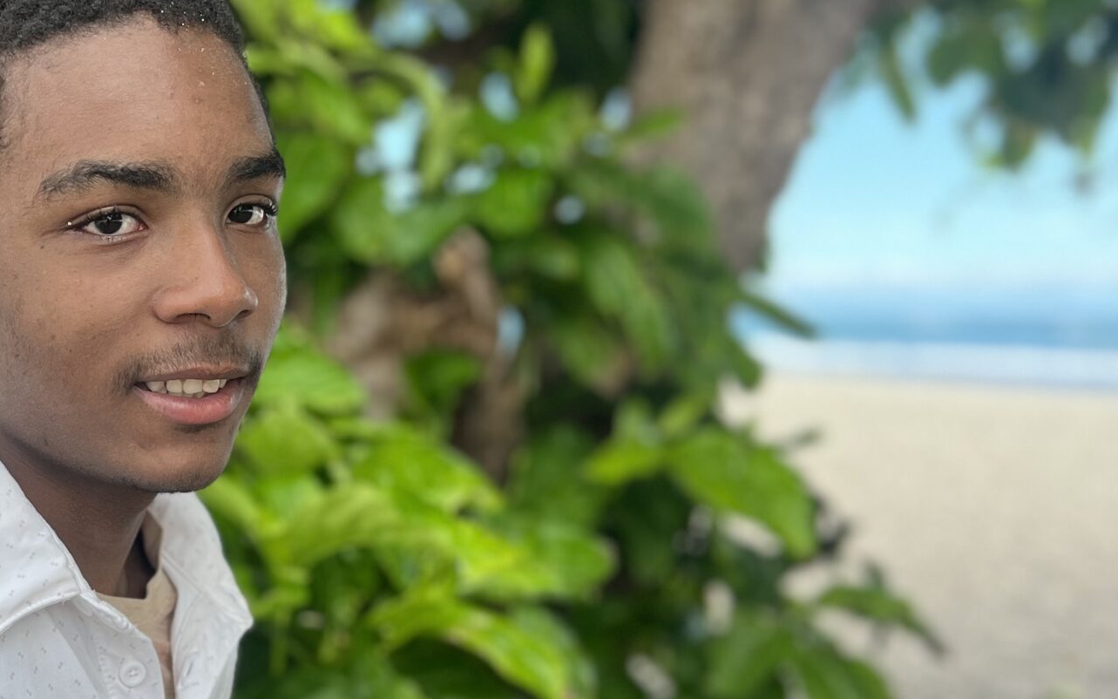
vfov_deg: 23.5
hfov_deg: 34.8
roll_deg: +0.5
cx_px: 112
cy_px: 389
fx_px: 1676
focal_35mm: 55
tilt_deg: -3.6
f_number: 1.5
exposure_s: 1/709
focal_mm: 5.7
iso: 50
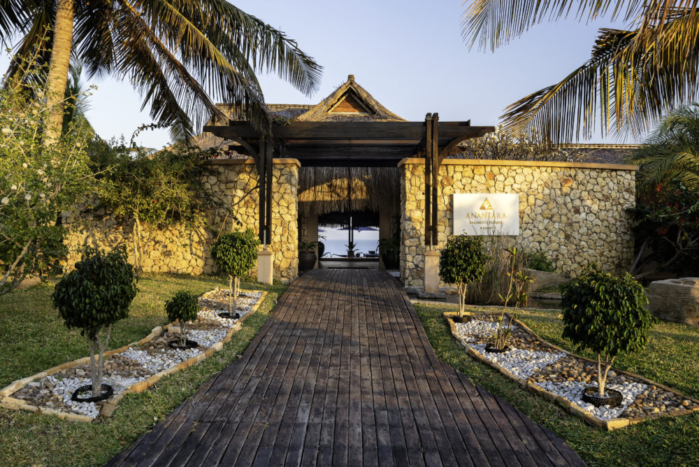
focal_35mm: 31
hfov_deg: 60.3
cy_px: 234
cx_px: 350
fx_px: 602
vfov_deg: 42.4
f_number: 11
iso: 200
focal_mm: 31
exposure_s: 1/3
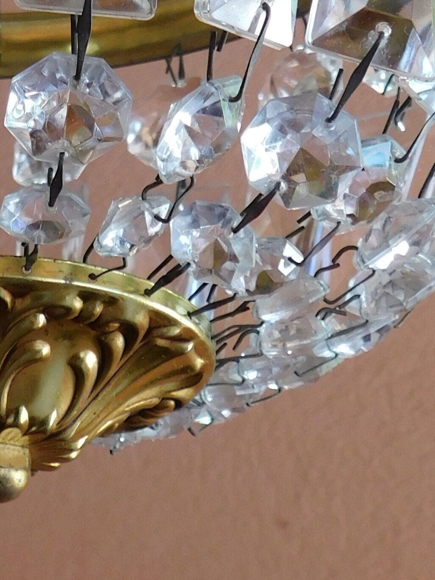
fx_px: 1693
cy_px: -98
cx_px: 7
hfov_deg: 14.4
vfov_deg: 18.5
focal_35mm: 101
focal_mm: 5.3
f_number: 3.2
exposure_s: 1/50
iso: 125
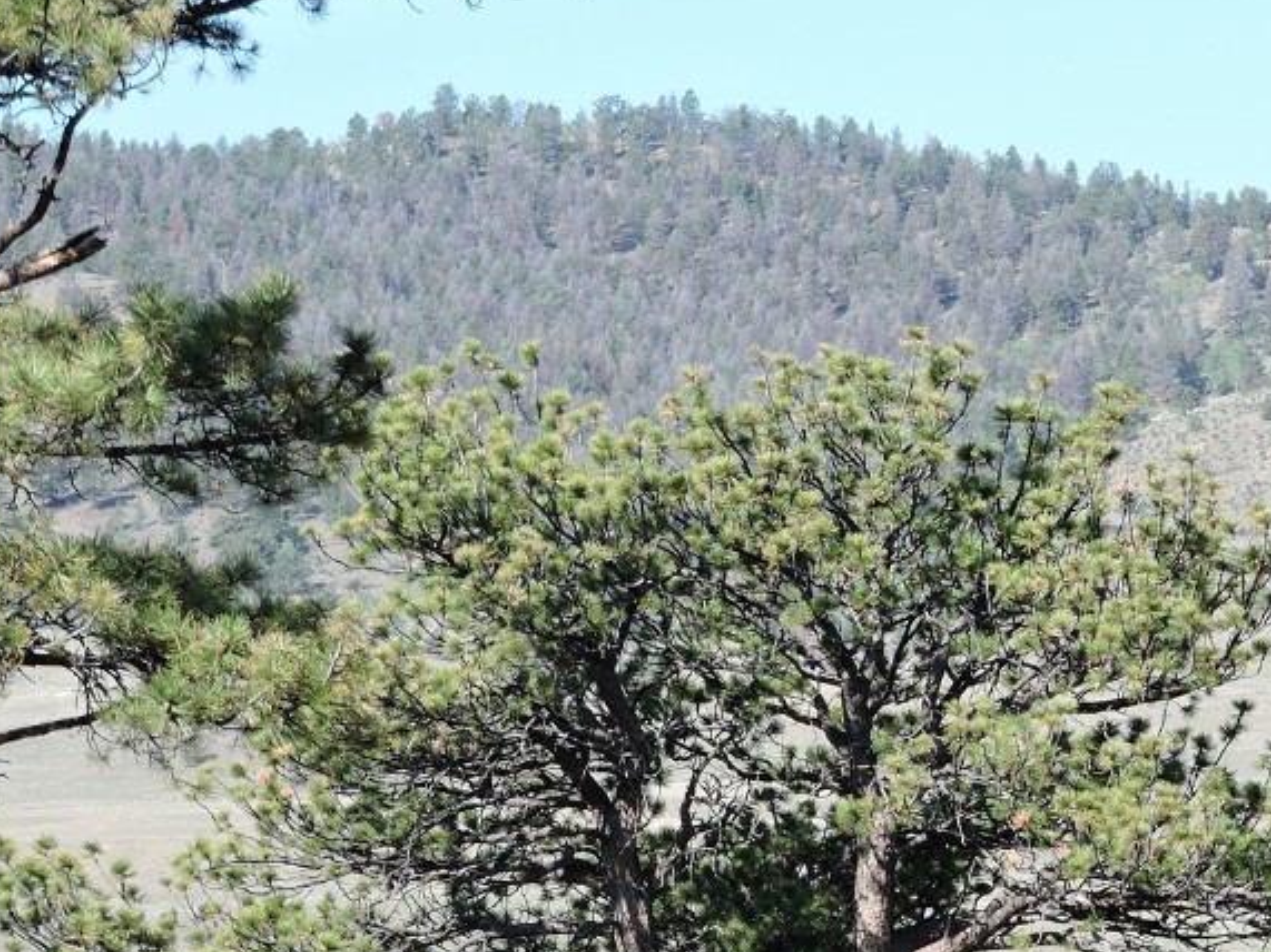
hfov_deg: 7.1
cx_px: 1042
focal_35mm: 278
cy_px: 589
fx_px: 10205
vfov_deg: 5.3
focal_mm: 27.6
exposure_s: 1/320
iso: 100
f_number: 4.4
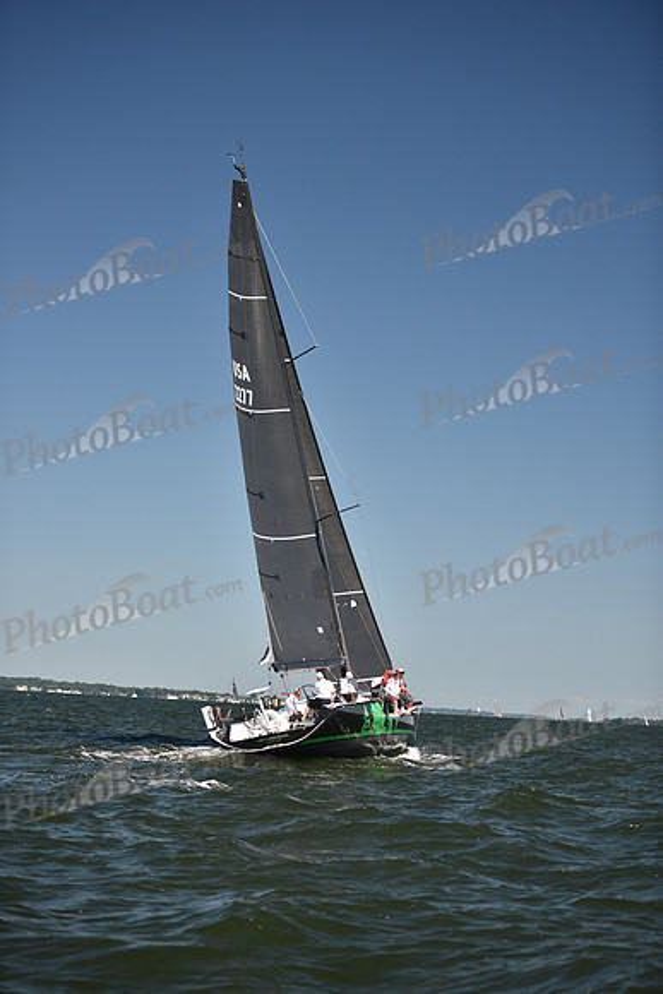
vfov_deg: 28.8
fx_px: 1932
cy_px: 497
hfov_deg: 19.5
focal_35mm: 70
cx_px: 332
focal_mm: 70
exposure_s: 1/1600
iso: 250
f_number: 2.8
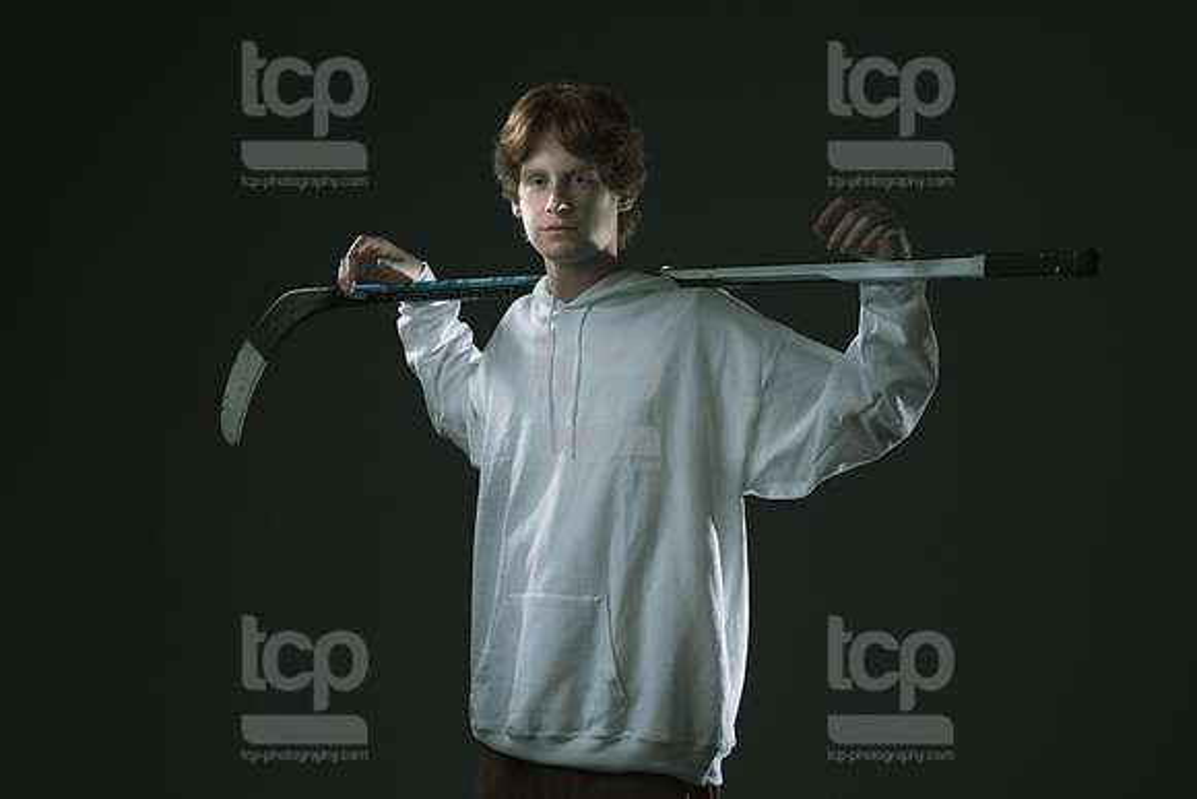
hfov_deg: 19.5
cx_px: 562
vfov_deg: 13.1
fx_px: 3481
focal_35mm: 105
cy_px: 344
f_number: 5.6
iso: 160
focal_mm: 92
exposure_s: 1/250
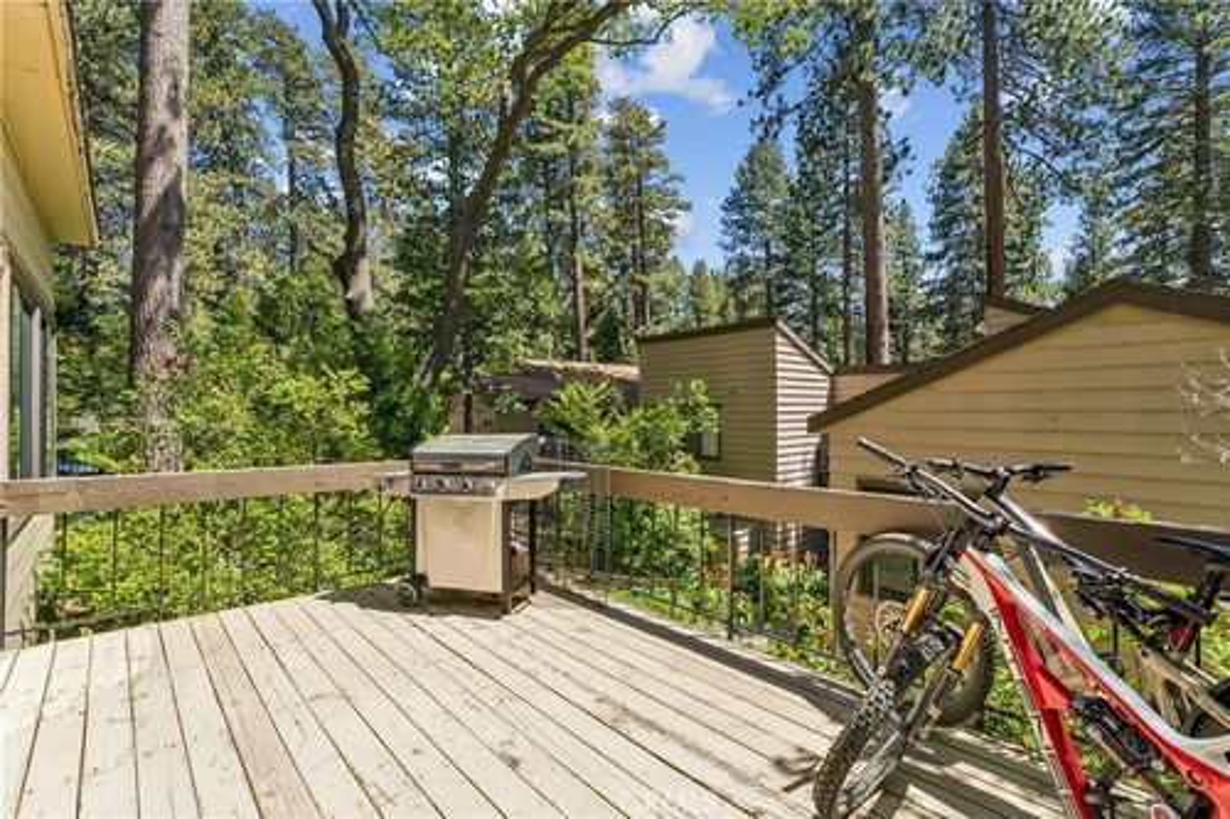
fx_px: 553
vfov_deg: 73.0
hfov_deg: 96.0
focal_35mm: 16
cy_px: 410
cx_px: 615
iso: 100
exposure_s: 1/13
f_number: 22
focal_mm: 16.2
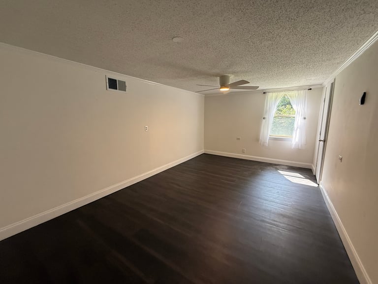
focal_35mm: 14
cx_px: 189
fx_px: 153
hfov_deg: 102.1
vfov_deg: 85.7
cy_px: 142
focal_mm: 2.22
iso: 200
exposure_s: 1/120
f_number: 2.2
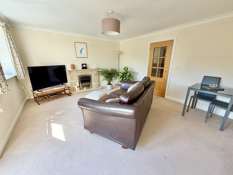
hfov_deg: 102.1
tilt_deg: -14.9
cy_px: 88
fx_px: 94
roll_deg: +0.0
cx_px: 116
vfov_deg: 85.7
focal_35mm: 14
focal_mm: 2.22
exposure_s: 1/121
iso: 80
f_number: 2.2
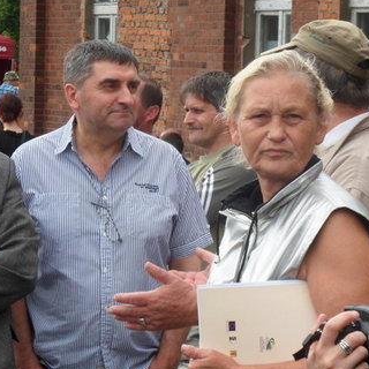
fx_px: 1821
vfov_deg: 11.6
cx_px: 138
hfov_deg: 11.6
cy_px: 204
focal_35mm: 151
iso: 80
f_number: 5.1
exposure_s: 1/125
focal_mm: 14
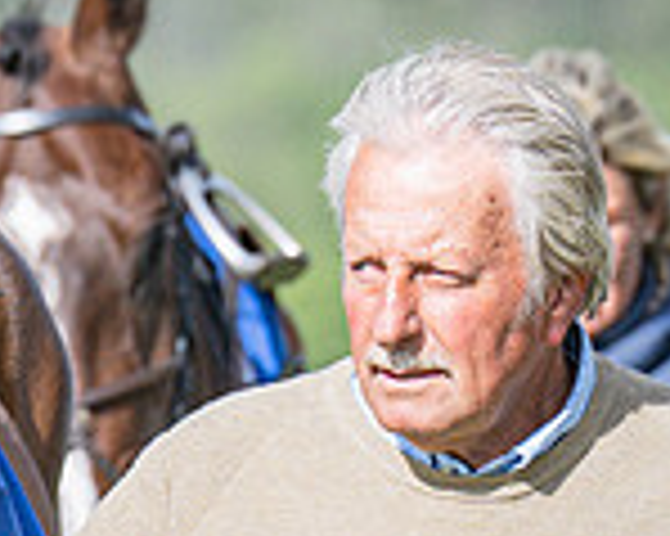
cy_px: 640
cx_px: -442
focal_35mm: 1406
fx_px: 27862
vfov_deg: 1.1
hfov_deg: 1.4
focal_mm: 200
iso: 200
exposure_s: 1/1600
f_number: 4.5
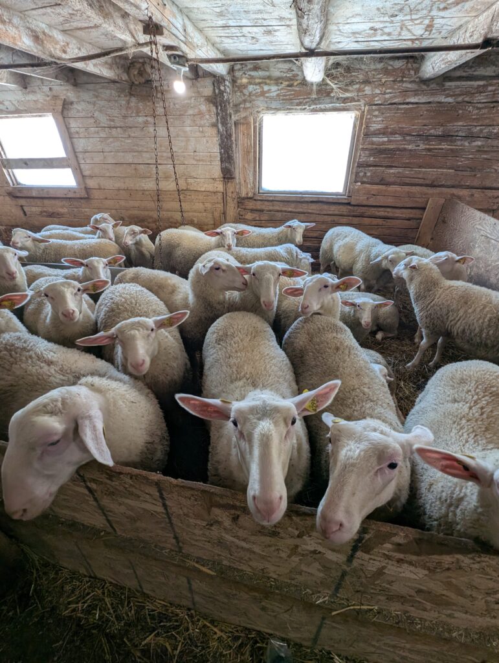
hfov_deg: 90.1
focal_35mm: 13
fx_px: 249
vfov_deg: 106.1
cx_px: 250
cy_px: 332
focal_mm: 1.95
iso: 136
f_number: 2.2
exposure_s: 1/120
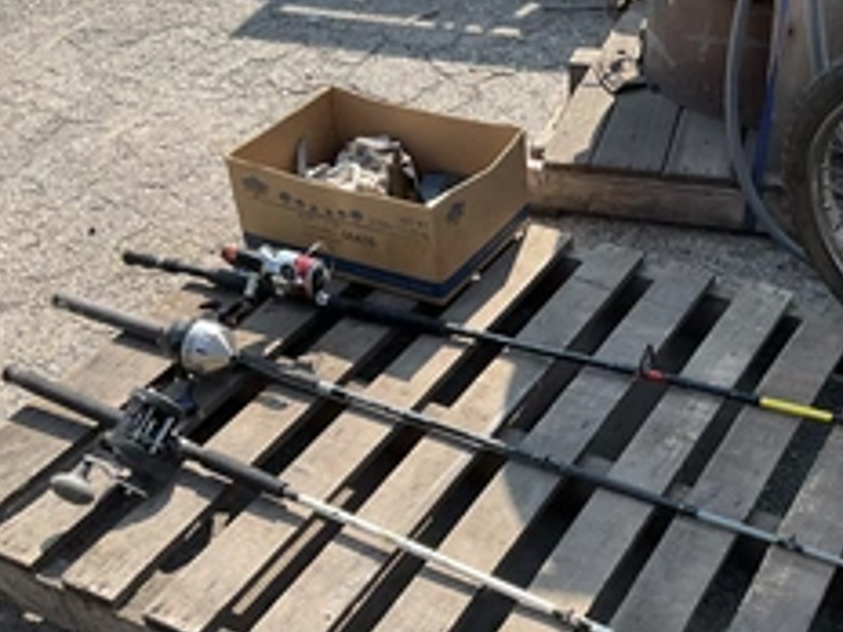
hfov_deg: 37.7
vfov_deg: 28.8
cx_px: 578
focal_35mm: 50
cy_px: 450
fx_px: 1218
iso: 25
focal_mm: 3
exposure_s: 1/719
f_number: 1.8
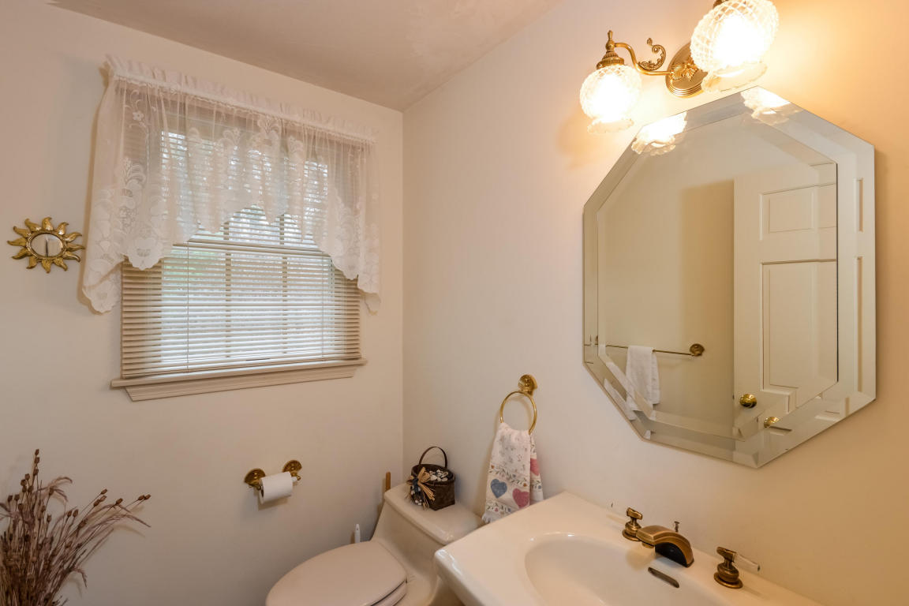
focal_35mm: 16
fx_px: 417
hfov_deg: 95.0
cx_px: 454
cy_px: 303
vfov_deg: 72.1
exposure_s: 1/15
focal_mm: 11
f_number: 8
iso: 200
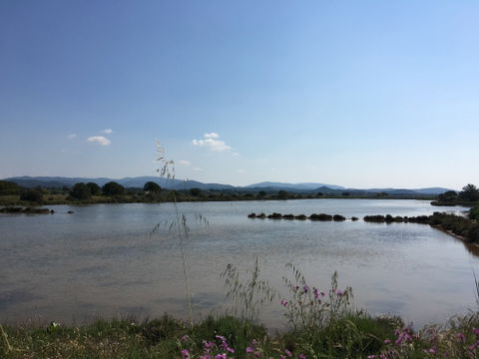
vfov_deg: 48.2
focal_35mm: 29
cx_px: 240
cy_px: 180
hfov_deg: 61.7
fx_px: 401
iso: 25
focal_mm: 4.15
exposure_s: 1/4049
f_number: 2.2
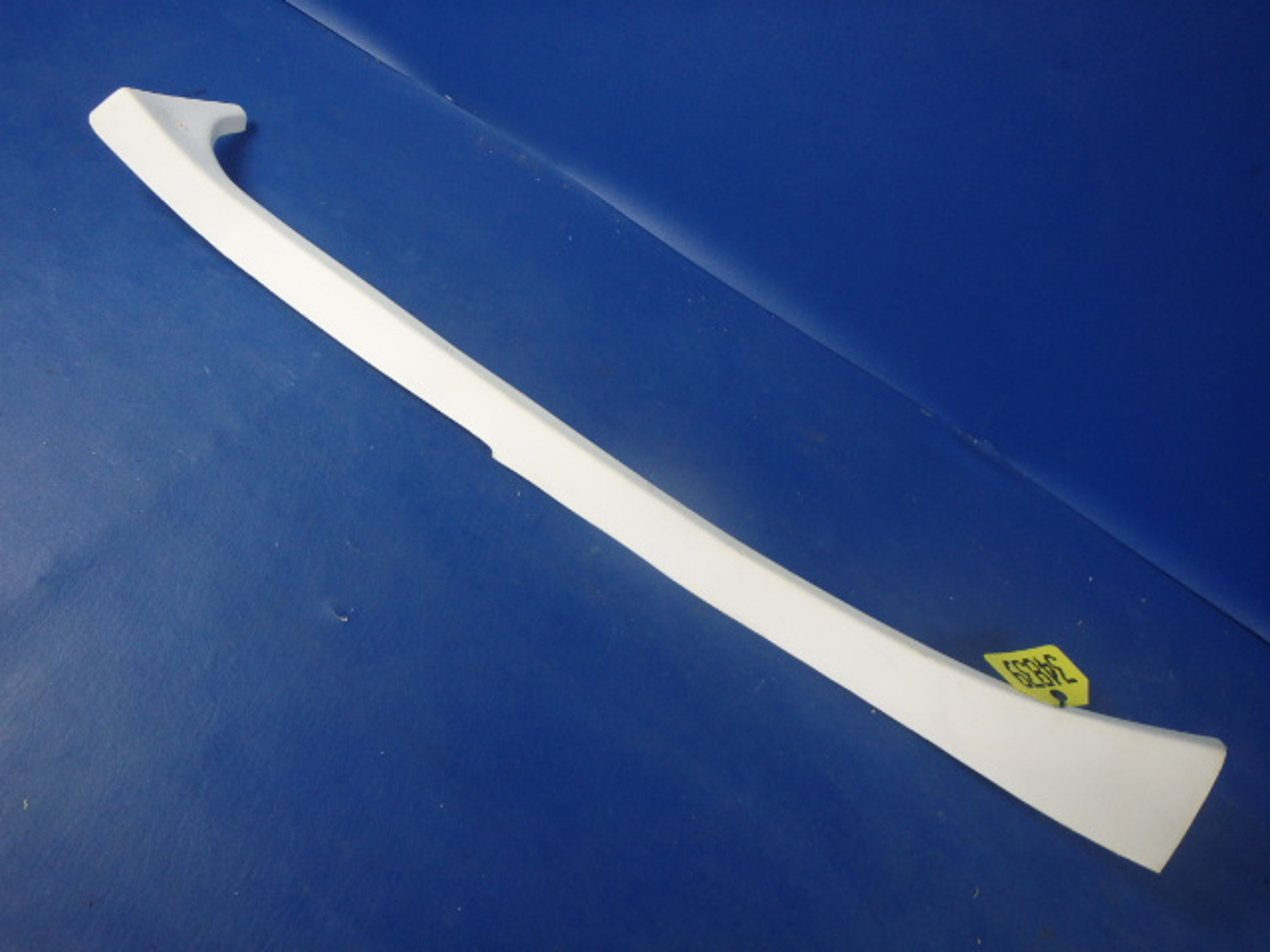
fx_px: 1027
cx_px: 635
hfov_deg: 63.4
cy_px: 476
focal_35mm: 28
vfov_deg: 49.7
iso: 200
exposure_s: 1/30
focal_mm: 5
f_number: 3.9
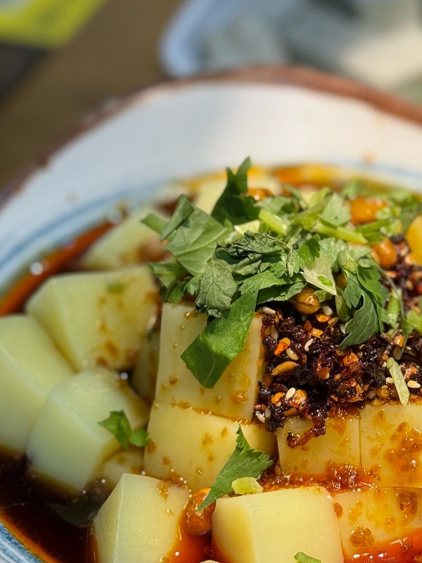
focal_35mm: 91
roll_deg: -0.4
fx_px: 1479
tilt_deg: -35.5
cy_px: 254
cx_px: 306
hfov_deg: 16.2
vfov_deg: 21.5
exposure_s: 1/50
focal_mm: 6.76
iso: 80
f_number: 1.78
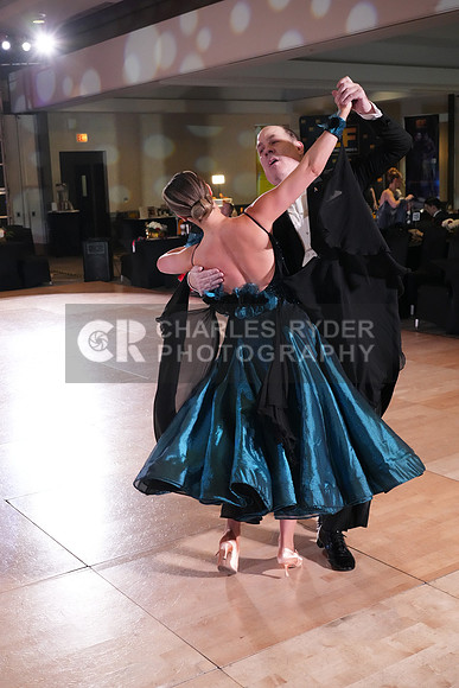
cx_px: 230
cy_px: 344
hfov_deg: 31.9
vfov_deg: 46.4
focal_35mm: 42
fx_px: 803
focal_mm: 42
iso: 8000
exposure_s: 1/400
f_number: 5.6
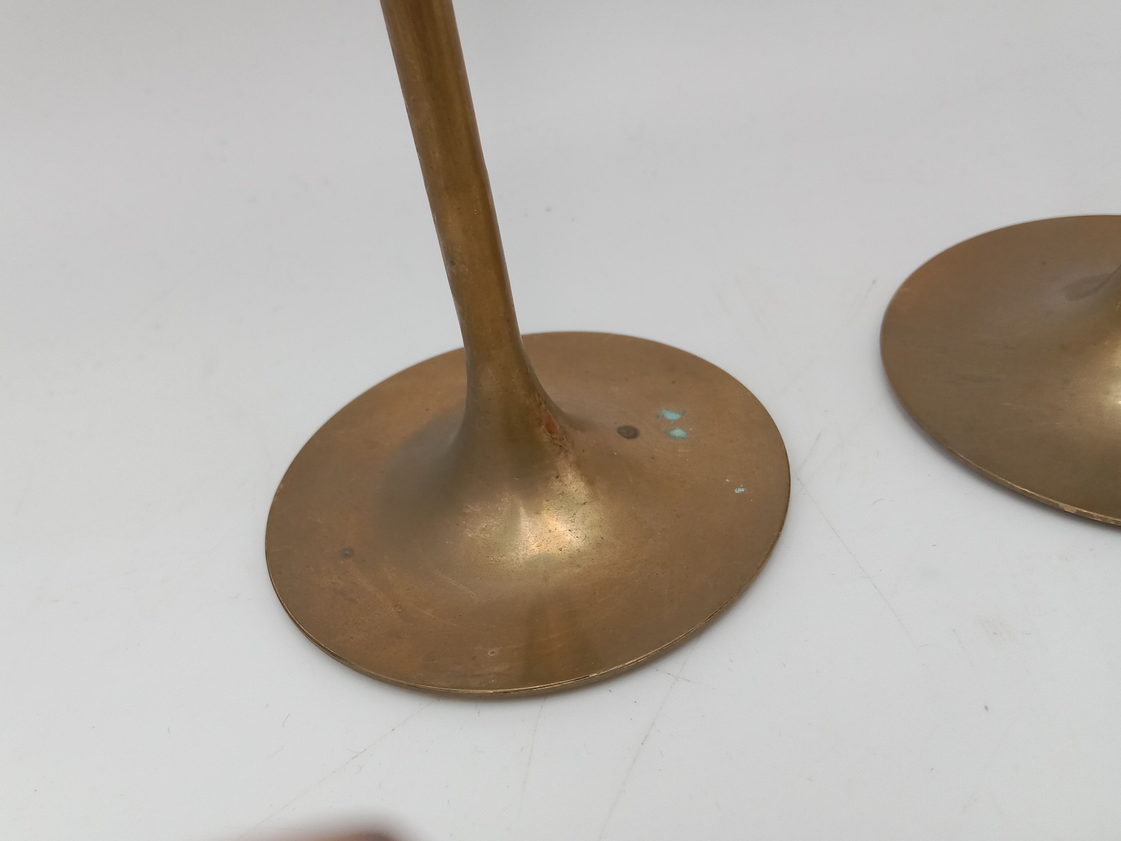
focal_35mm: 31
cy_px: 391
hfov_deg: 58.2
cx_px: 507
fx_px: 1004
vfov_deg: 45.4
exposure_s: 1/100
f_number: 2.2
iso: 173
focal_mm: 3.65
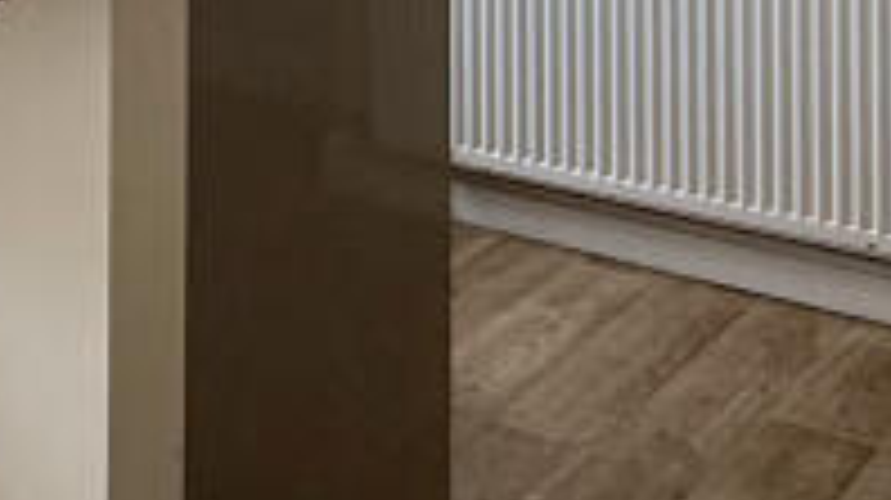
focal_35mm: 79
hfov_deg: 26.3
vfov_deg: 13.5
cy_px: -437
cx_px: 148
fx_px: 1865
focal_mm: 2.22
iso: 80
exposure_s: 1/100
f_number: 2.2
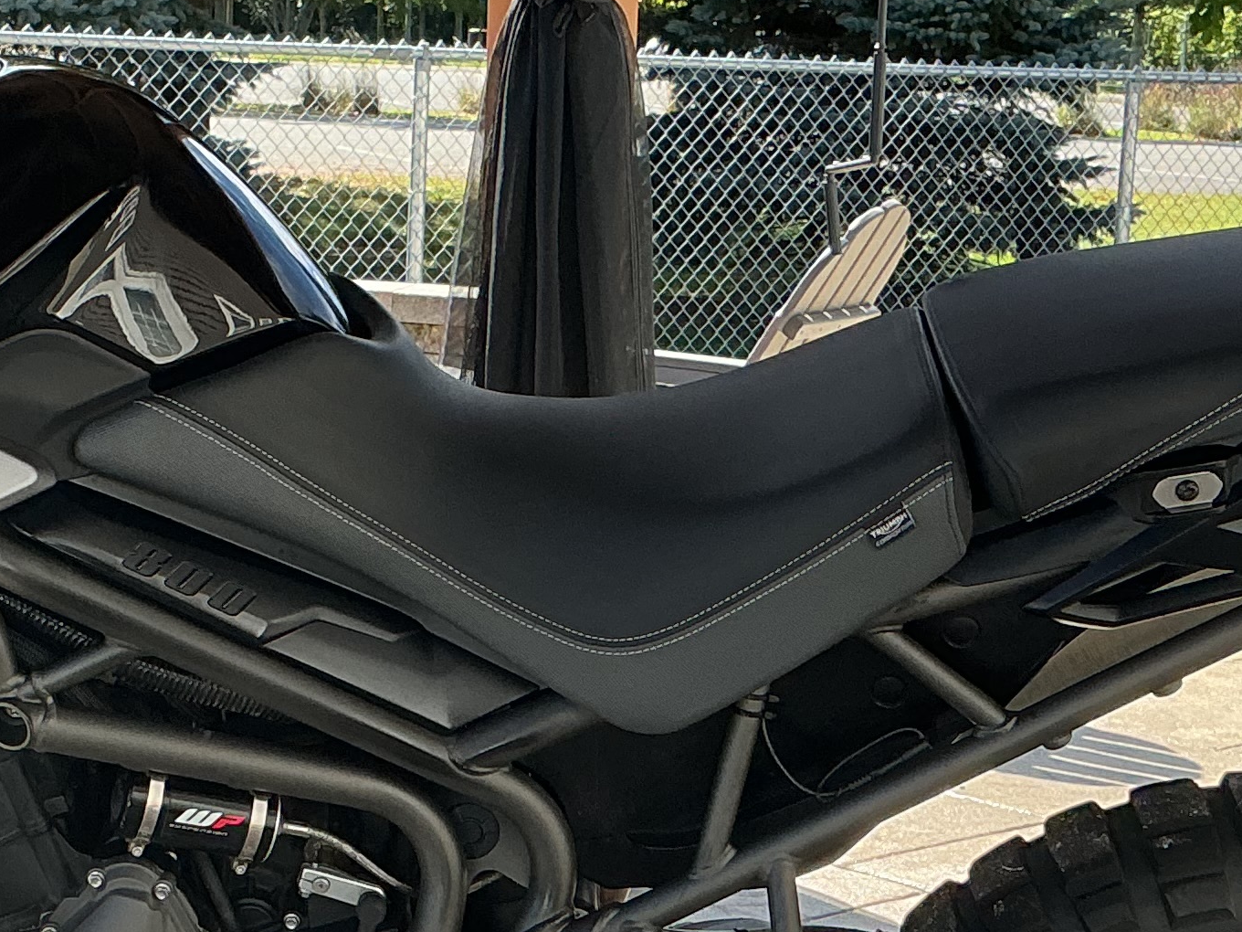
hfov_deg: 22.6
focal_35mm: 86
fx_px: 3086
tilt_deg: -9.5
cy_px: 505
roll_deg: -1.3
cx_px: 346
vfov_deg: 17.2
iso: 25
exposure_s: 1/482
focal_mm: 3
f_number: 1.8
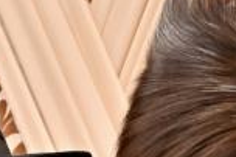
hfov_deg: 9.2
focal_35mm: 223
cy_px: 392
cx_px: 106
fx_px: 1460
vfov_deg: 5.9
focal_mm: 33
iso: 1250
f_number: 4
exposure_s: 1/200
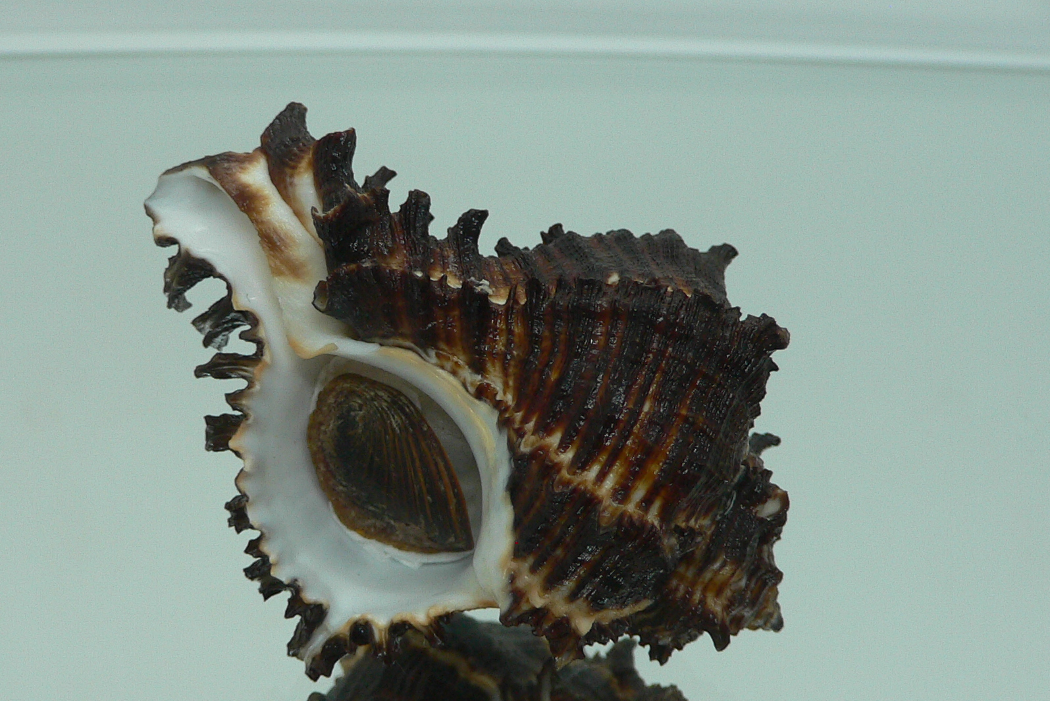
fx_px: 1342
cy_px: 445
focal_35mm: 46
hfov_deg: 42.6
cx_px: 442
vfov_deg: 29.1
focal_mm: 4.6
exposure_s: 1/60
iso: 100
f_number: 2.8
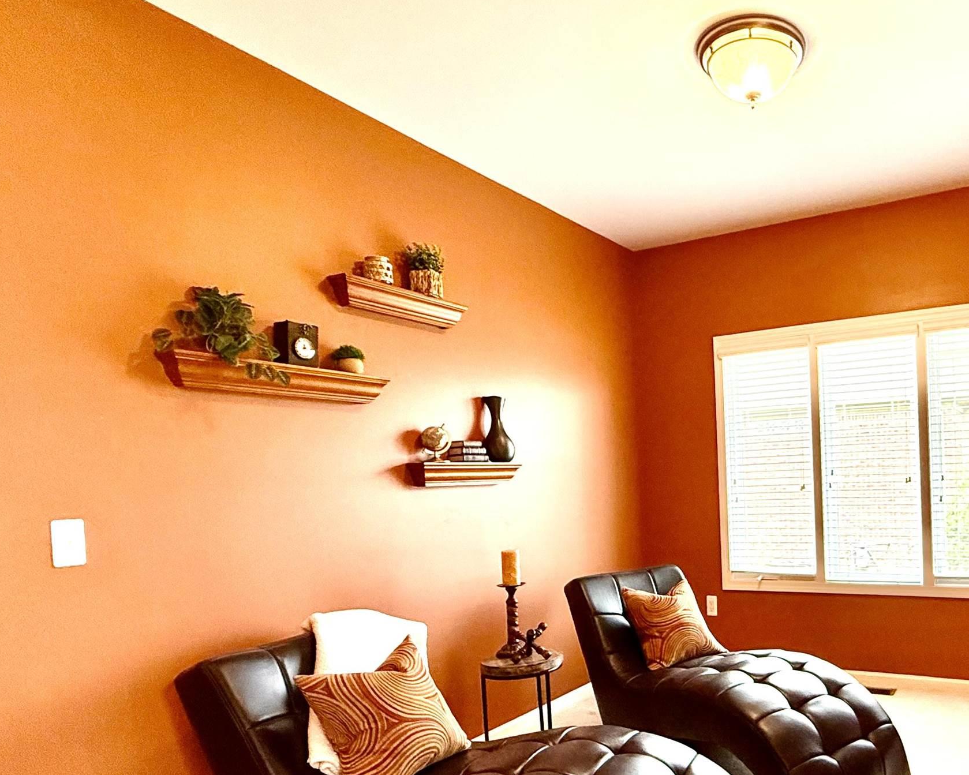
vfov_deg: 56.0
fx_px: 717
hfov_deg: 64.0
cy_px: 495
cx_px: 730
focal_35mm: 25
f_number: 2.2
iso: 320
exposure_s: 1/120
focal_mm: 2.22
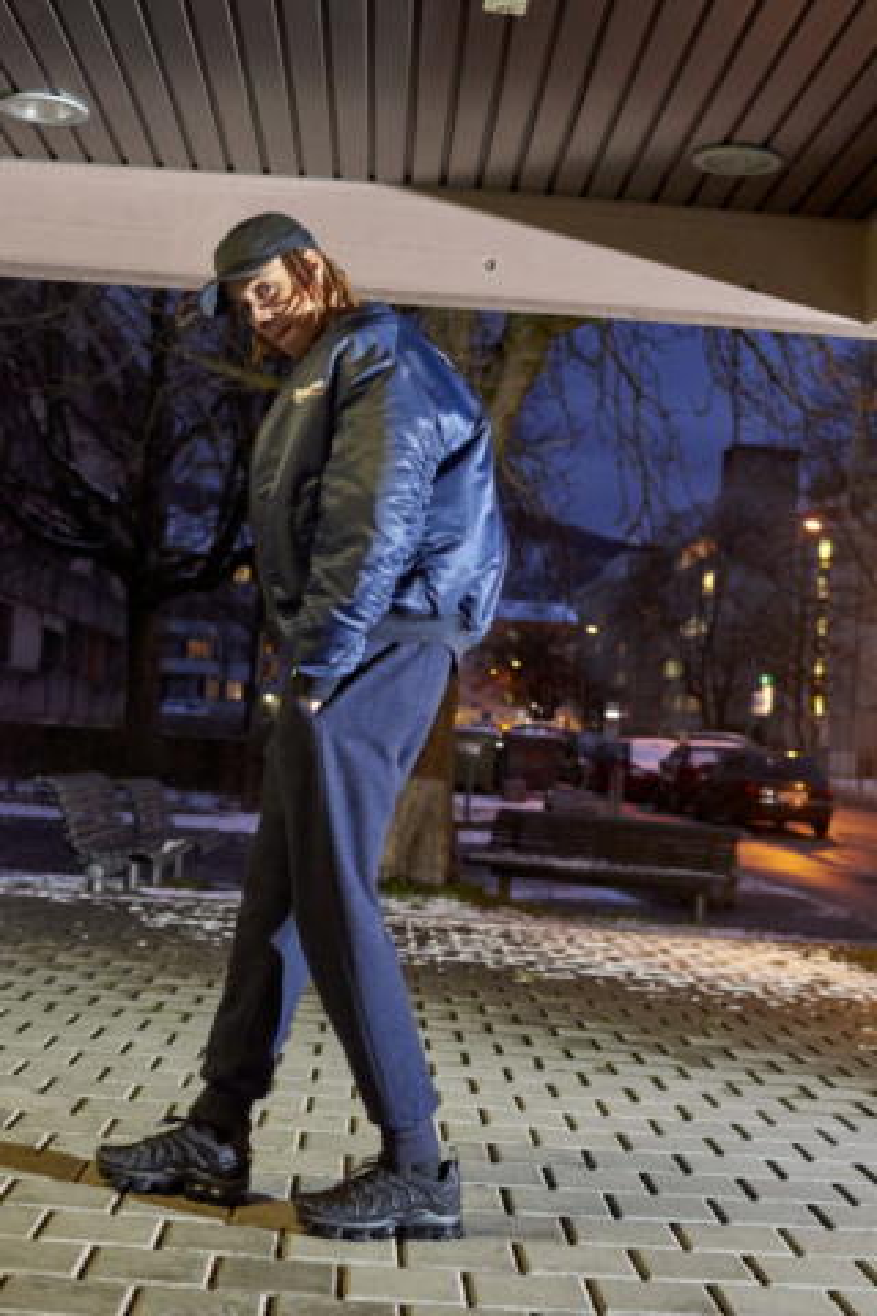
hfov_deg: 27.0
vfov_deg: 39.6
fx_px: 1827
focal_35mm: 50
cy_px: 658
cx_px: 438
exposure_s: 1/60
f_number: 5
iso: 3200
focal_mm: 50
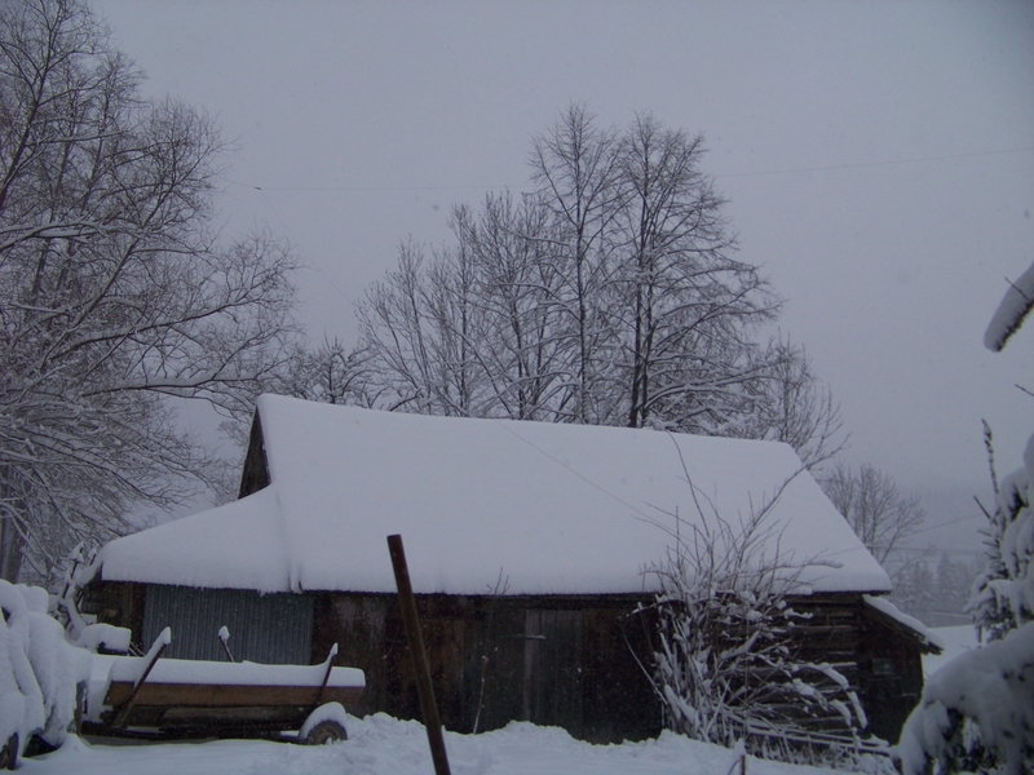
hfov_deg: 51.4
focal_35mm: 36
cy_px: 388
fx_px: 1075
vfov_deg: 39.7
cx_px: 517
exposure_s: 1/640
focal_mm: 5.85
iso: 68
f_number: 2.8
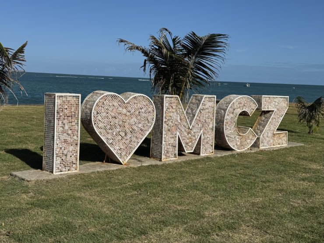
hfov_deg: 39.7
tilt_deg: -7.1
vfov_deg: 30.3
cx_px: 162
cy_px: 122
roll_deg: -2.5
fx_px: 449
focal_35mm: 48
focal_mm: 6.76
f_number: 1.78
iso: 80
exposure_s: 1/10526
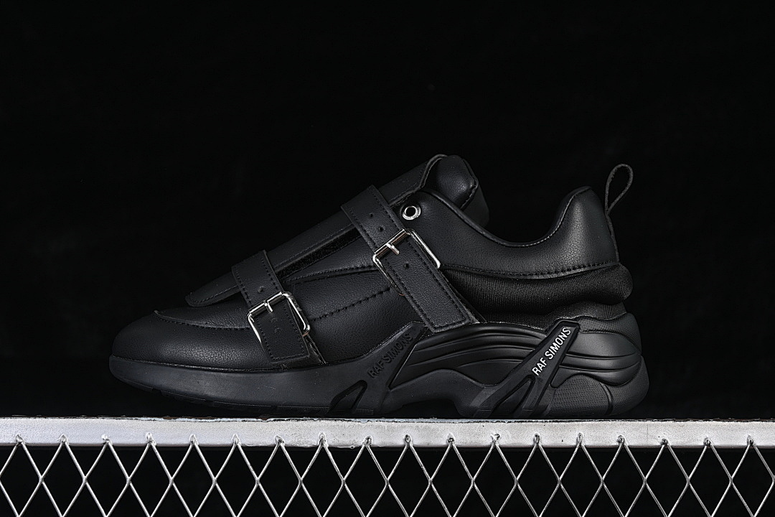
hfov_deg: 27.0
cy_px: 258
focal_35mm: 75
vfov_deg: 18.2
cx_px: 388
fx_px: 1614
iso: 160
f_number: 6.3
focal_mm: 50
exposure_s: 1/60
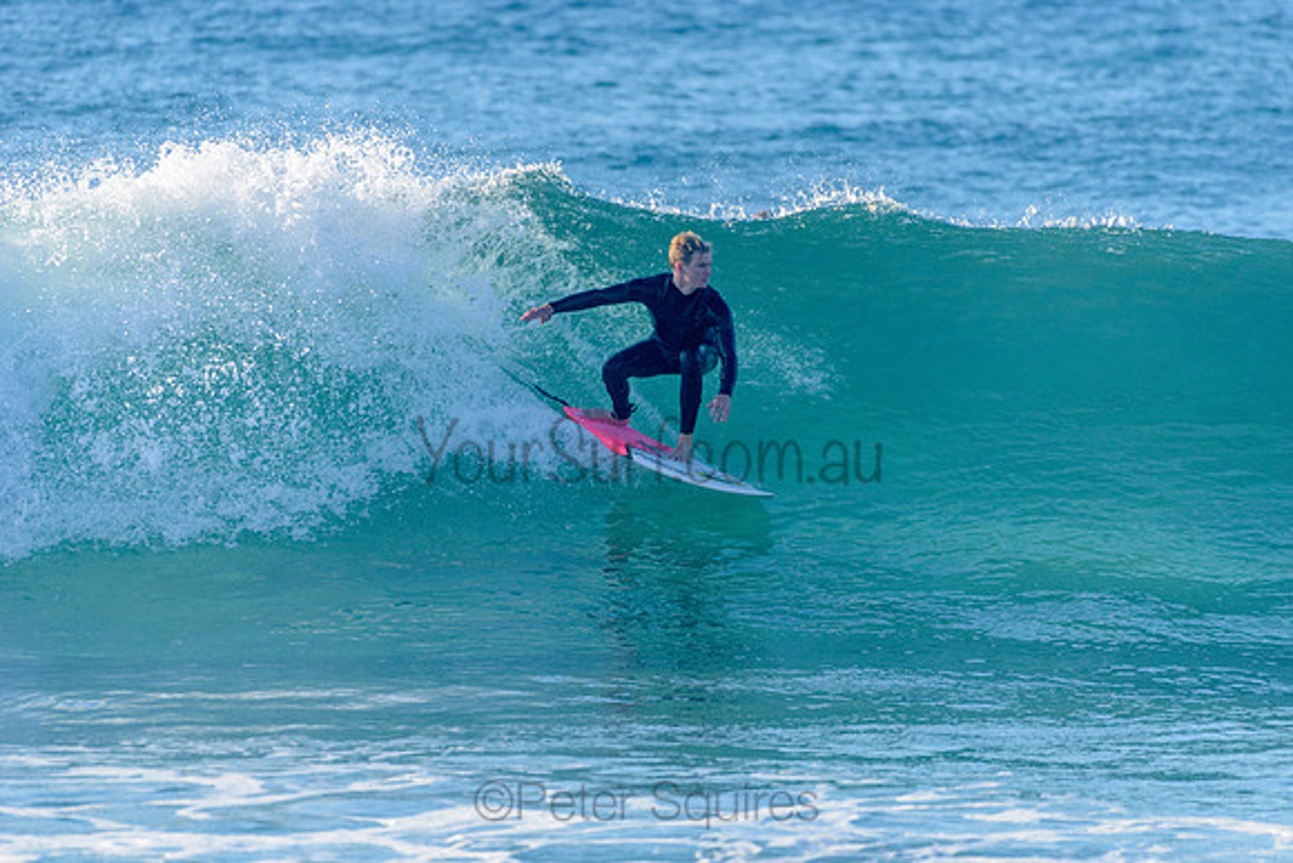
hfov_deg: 4.1
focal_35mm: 500
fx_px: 17962
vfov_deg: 2.8
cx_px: 646
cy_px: 432
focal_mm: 500
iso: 400
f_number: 5.6
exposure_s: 1/2000
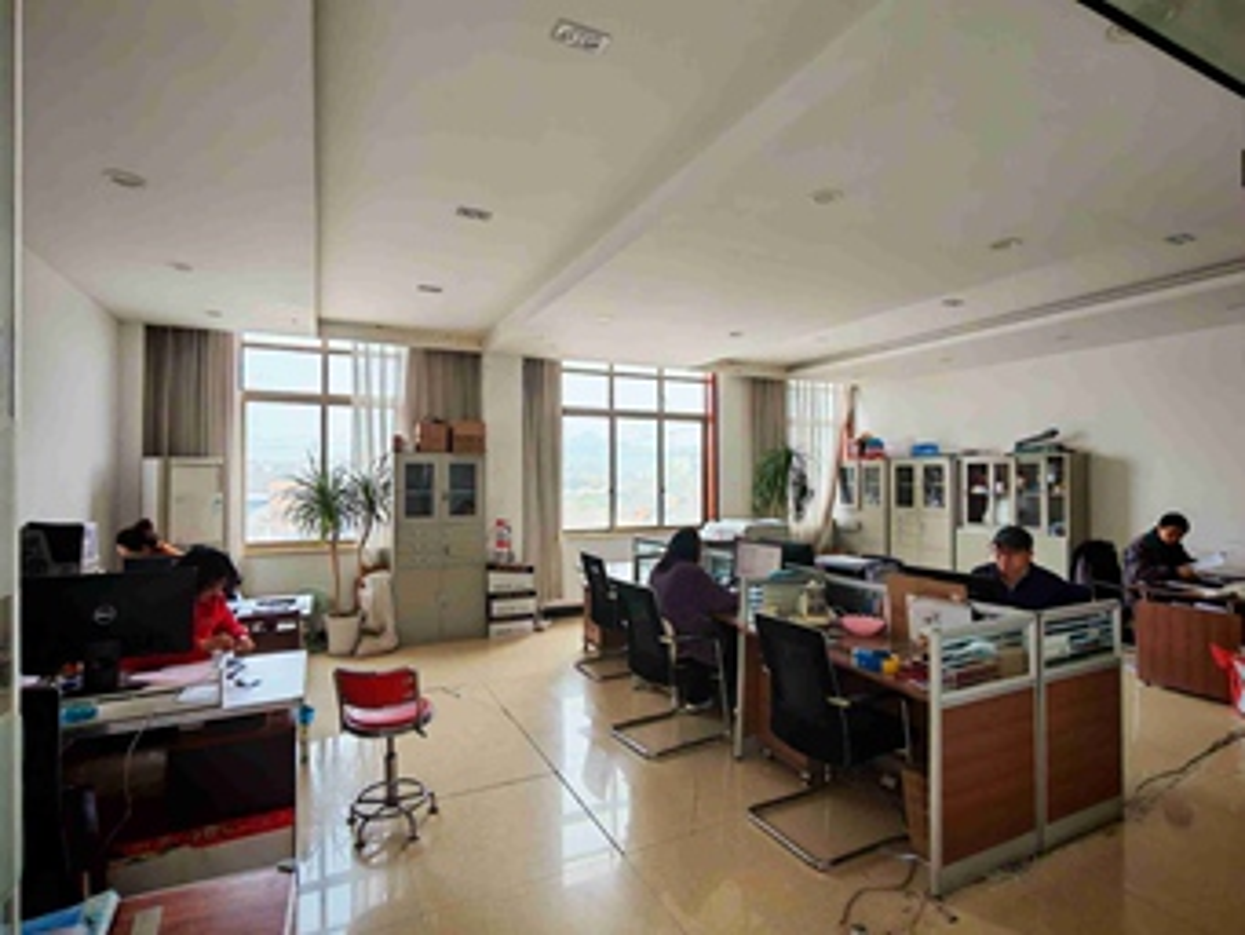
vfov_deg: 74.8
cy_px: 468
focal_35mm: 17
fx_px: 612
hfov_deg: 91.0
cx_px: 622
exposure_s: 1/50
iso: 80
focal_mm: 1.96
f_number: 2.2
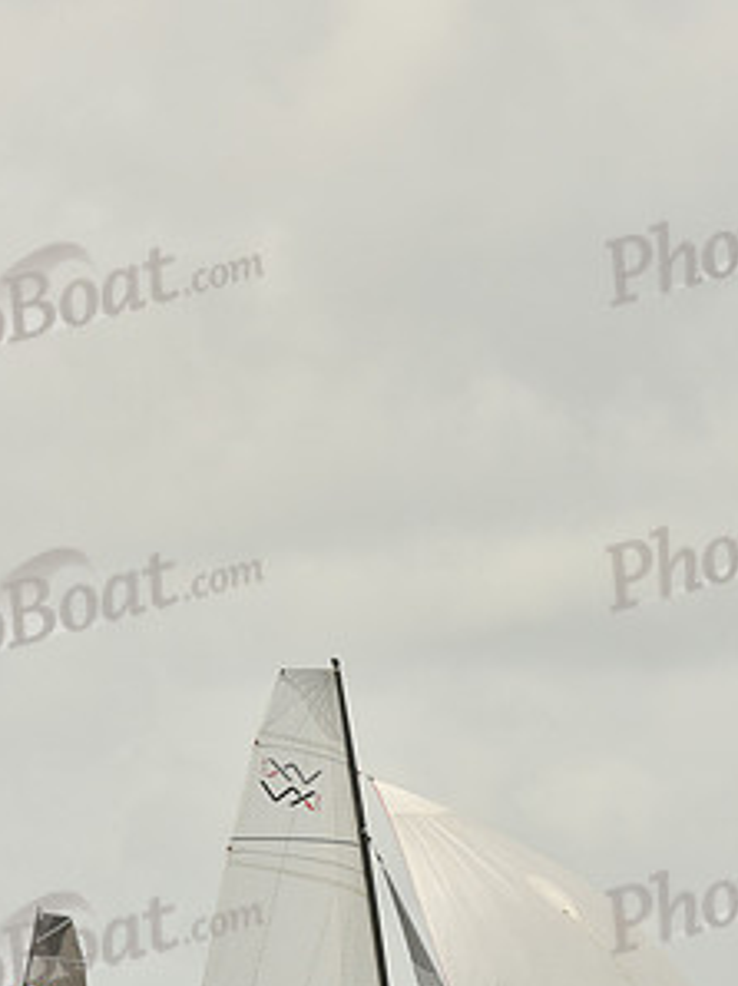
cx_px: 435
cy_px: 744
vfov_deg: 4.2
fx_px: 13323
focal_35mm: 468
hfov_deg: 3.2
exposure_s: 1/1250
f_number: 7.1
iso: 320
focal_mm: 250
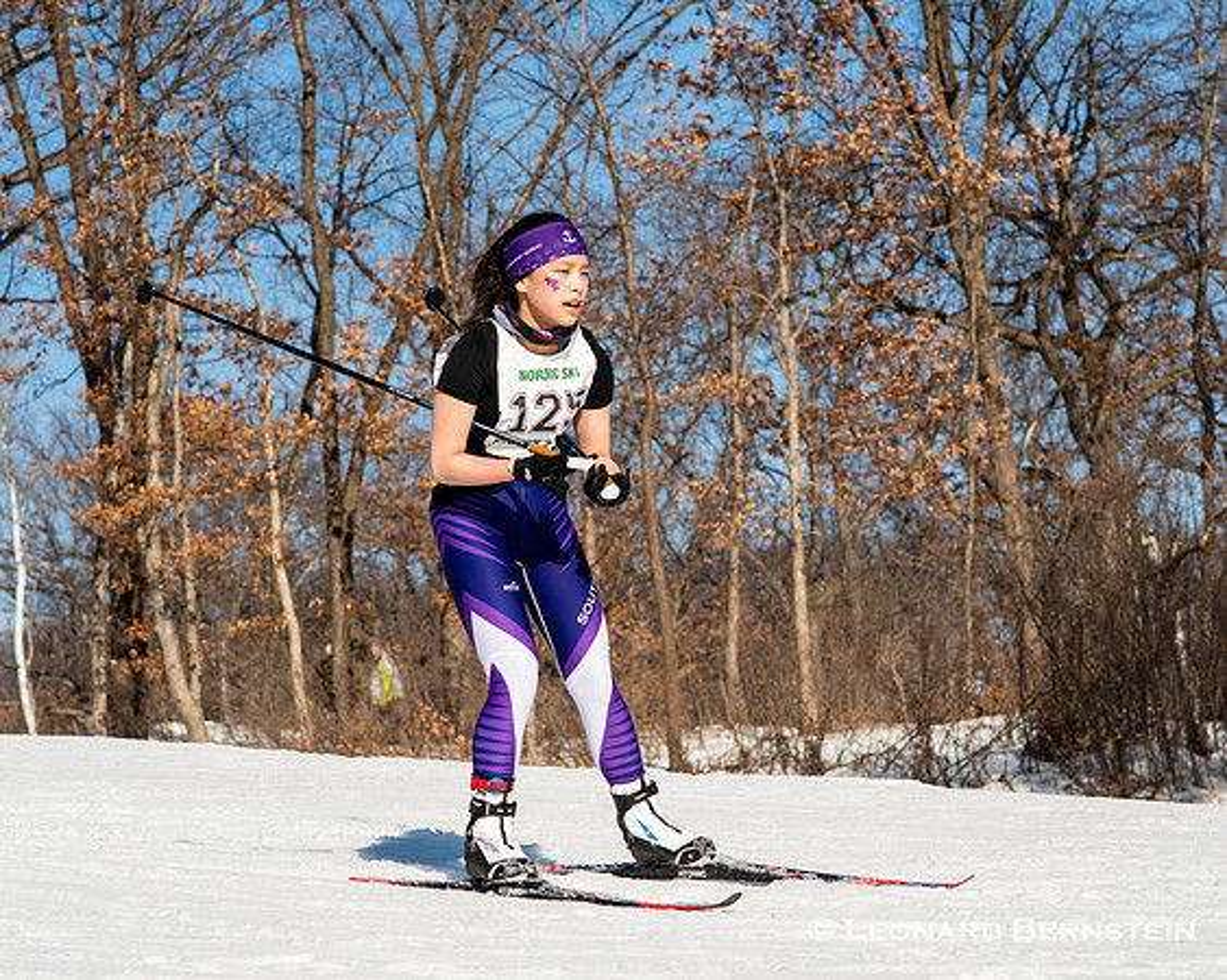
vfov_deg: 10.5
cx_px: 584
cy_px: 479
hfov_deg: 13.1
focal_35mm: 147
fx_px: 5326
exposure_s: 1/2500
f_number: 6.3
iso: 400
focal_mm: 85
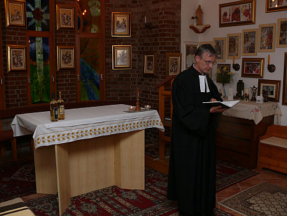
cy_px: 108
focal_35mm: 35
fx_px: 290
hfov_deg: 52.6
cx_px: 144
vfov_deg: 40.7
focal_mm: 7.4
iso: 100
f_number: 4
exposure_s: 1/30
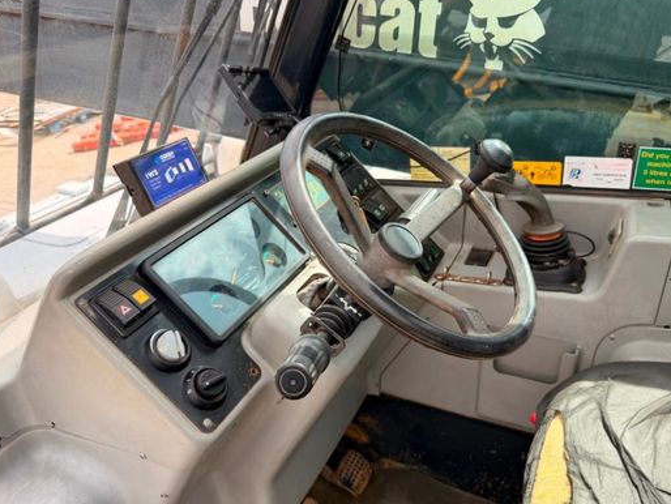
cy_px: 276
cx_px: 363
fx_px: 543
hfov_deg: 63.3
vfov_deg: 49.7
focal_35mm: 28
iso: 100
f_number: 1.78
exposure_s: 1/1437
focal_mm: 6.76
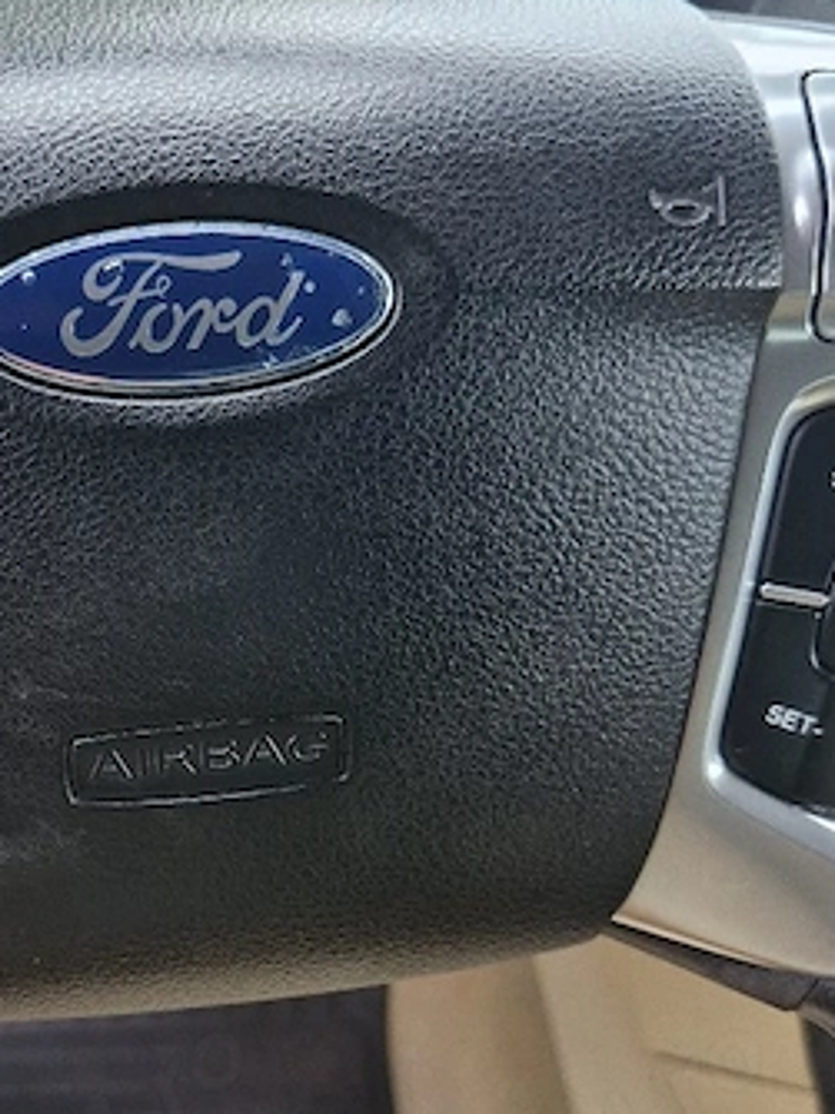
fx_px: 1770
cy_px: 748
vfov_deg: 34.6
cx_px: 163
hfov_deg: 26.1
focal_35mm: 55
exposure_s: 1/182
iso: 125
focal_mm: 5.54
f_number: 1.8
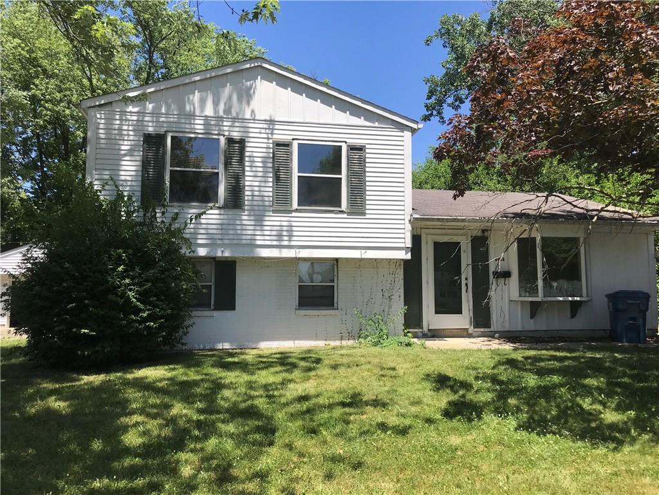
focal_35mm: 28
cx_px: 330
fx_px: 533
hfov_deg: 63.4
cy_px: 248
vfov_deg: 49.7
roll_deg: -0.2
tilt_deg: +5.1
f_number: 1.8
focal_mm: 3.99
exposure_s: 1/1429
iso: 20
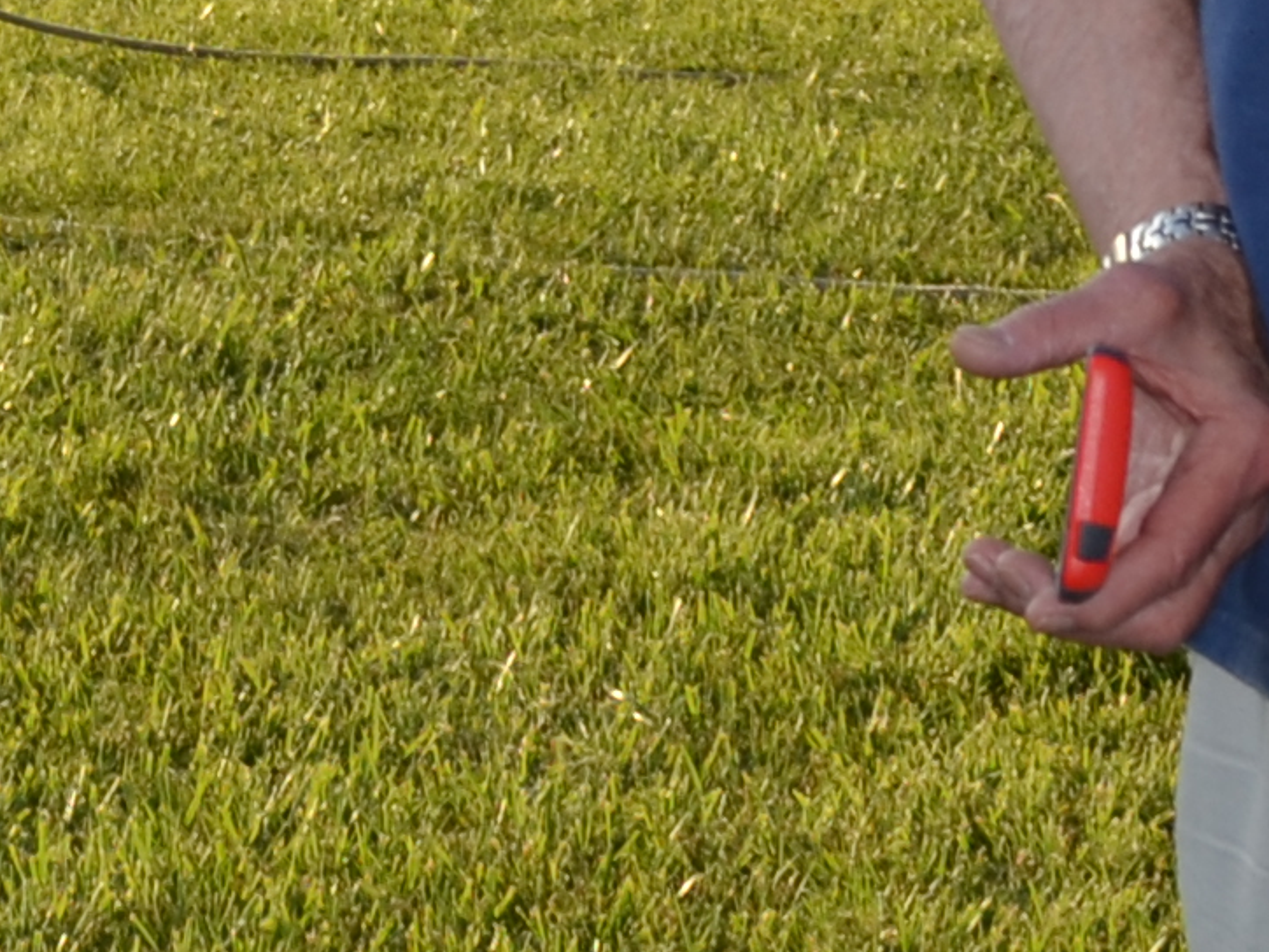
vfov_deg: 7.0
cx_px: -500
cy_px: -1550
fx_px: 7185
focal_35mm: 196
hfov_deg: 9.9
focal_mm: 20
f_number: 8
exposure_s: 1/200
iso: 100
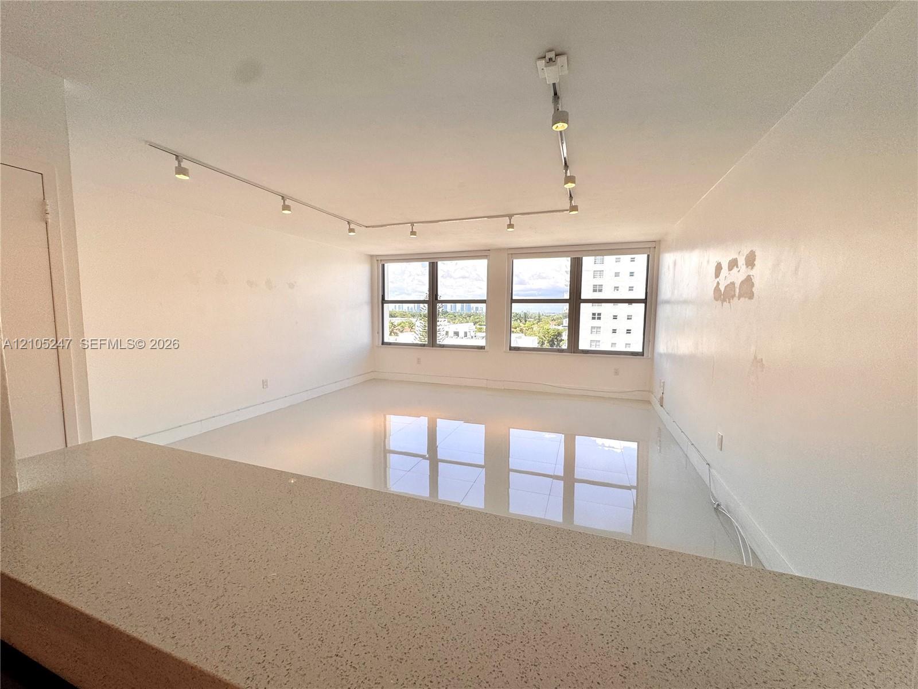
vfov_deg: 85.7
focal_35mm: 14
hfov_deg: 102.1
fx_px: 371
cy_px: 344
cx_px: 459
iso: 40
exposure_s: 1/488
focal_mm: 2.22
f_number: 2.2
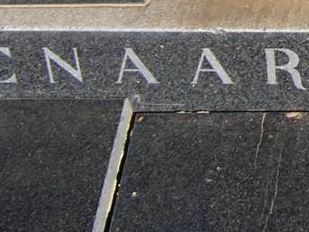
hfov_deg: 13.9
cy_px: -154
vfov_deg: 10.6
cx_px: 461
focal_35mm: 133
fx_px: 1187
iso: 80
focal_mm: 6.3
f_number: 4
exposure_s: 1/750
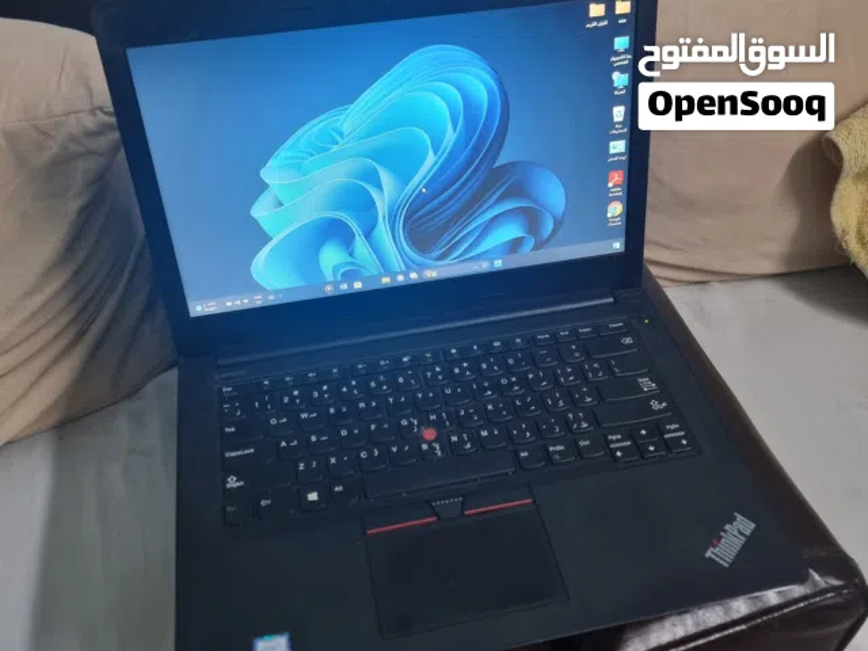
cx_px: 434
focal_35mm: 24
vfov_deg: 56.8
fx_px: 602
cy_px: 326
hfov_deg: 71.6
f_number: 1.8
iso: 400
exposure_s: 1/40
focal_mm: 6.7
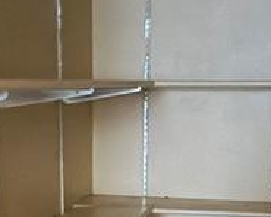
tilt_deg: -14.4
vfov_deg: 15.1
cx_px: 111
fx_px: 778
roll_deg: +1.4
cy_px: 283
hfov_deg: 19.7
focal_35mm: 97
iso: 1600
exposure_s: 1/9
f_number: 1.78
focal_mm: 6.76
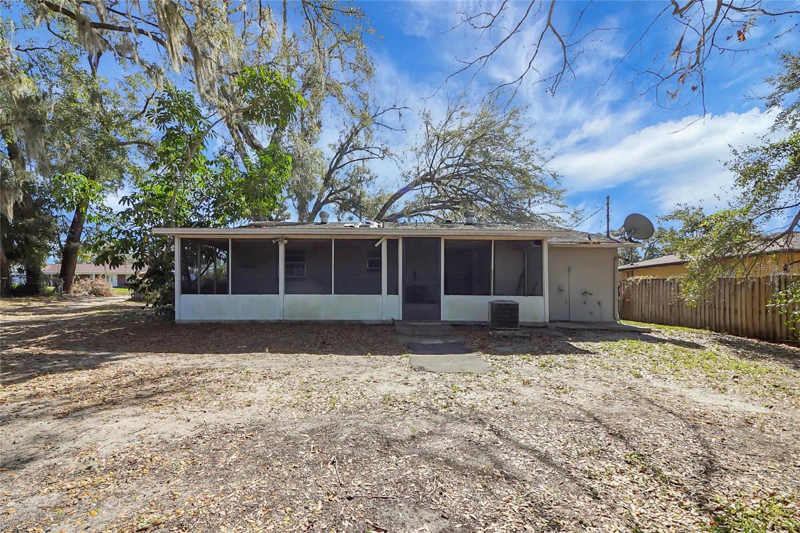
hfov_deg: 100.4
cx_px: 400
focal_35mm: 15
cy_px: 266
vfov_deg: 77.3
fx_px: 333
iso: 1000
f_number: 7.1
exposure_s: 1/2000
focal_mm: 10
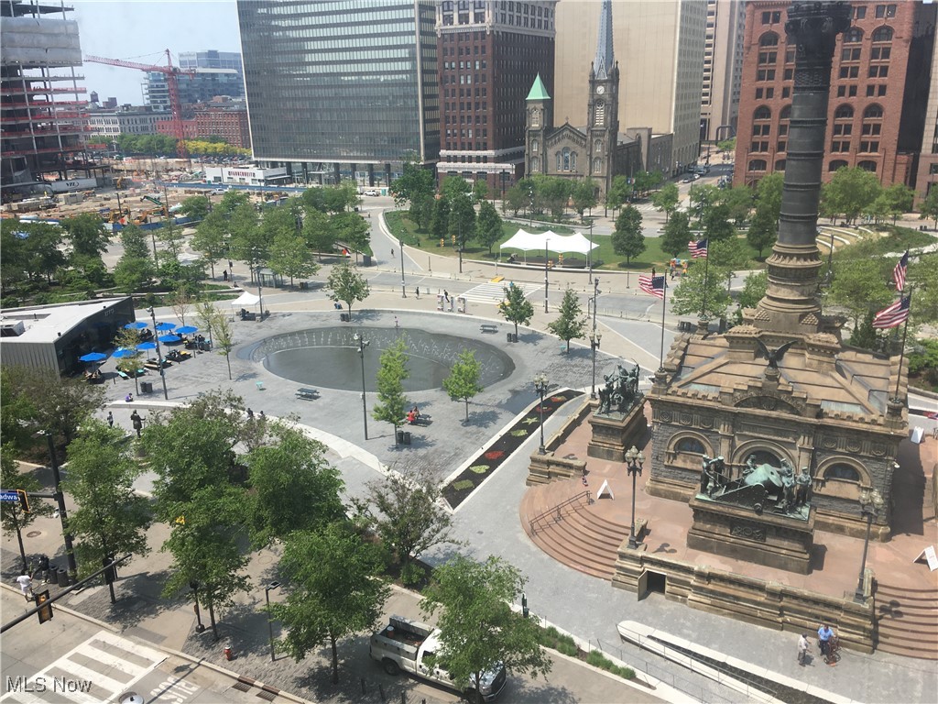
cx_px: 469
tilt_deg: -17.4
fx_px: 786
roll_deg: +2.3
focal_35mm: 29
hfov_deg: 61.7
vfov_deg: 48.2
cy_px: 352
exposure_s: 1/1068
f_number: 2.2
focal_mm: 4.15
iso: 25
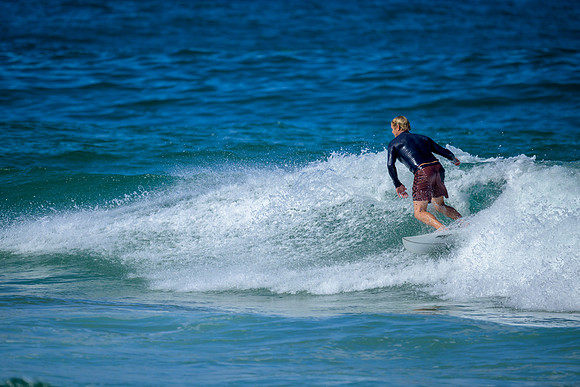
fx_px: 12891
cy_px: 194
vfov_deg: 1.7
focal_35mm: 800
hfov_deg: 2.6
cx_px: 290
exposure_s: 1/2500
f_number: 6.3
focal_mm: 800
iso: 280
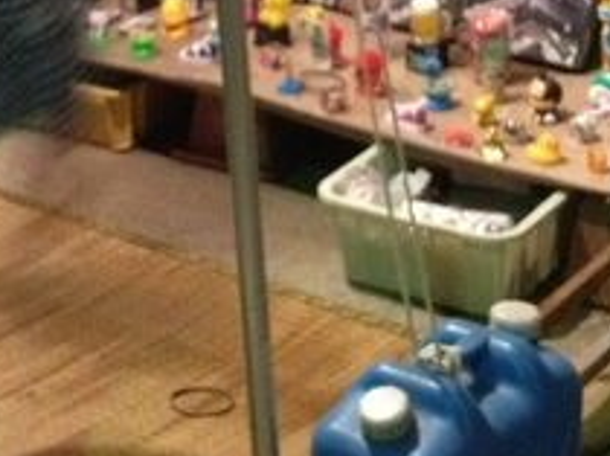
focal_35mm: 136
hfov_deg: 14.5
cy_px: -164
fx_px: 2394
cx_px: 234
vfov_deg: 10.6
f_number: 2.4
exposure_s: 1/15
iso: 500
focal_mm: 4.28
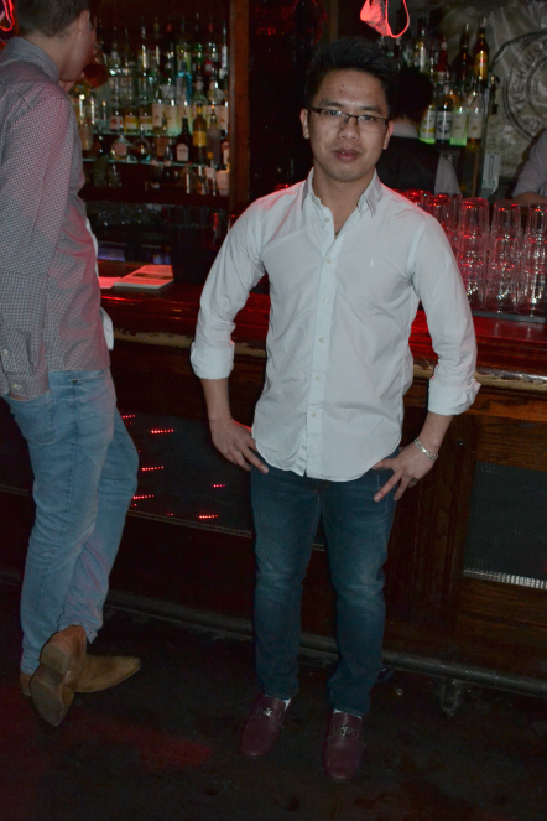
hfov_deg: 39.8
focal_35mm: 33
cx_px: 328
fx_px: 752
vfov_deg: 57.2
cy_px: 393
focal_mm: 18
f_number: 3.5
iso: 2200
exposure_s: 1/60
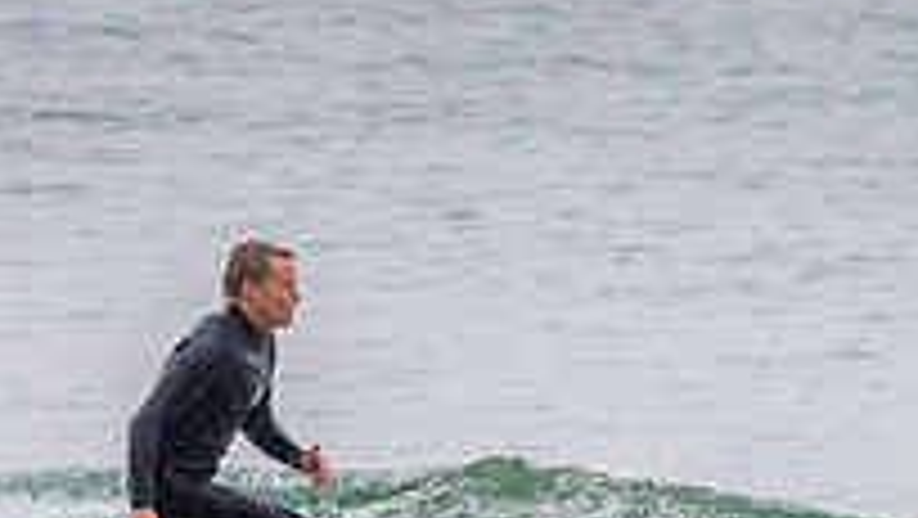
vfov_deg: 0.7
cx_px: 196
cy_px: 636
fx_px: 44520
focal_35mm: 1828
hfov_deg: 1.2
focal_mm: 500
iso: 800
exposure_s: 1/1000
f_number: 5.6
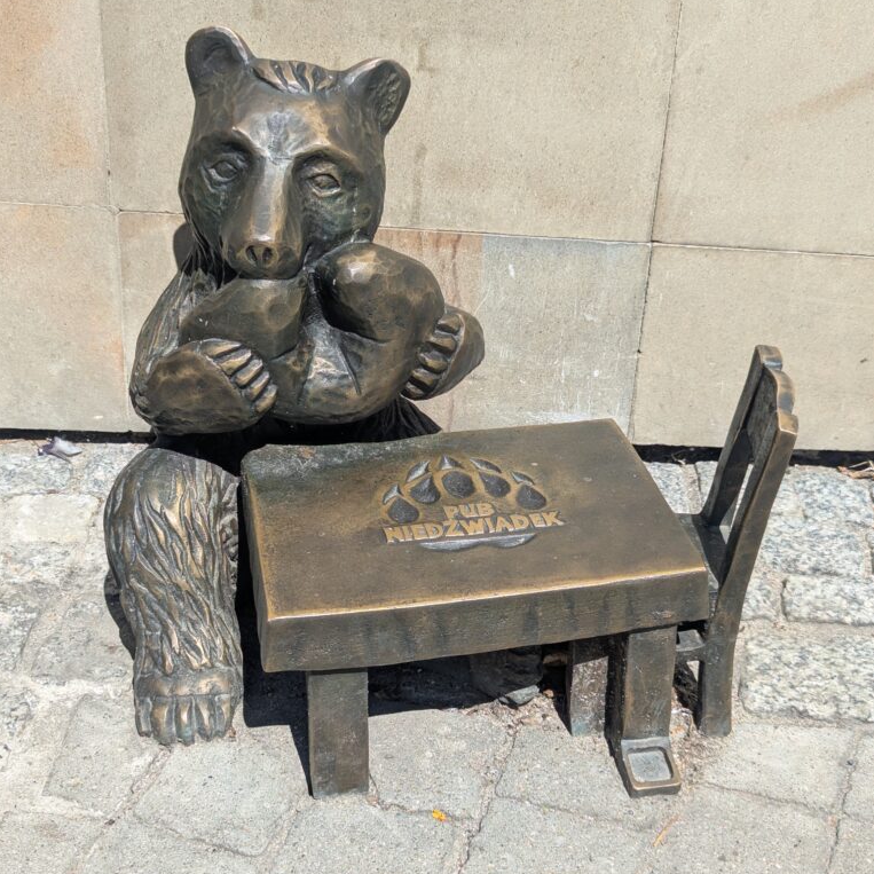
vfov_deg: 30.0
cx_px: 435
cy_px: 480
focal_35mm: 57
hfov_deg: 30.0
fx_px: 1628
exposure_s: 1/1616
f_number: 1.85
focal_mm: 6.81
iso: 52
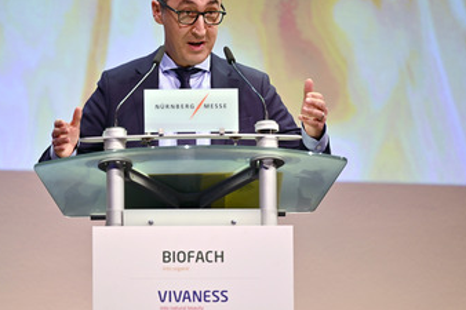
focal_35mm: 267
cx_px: 191
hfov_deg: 7.7
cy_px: 146
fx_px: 3454
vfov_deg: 5.1
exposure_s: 1/500
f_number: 2.8
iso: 800
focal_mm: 200
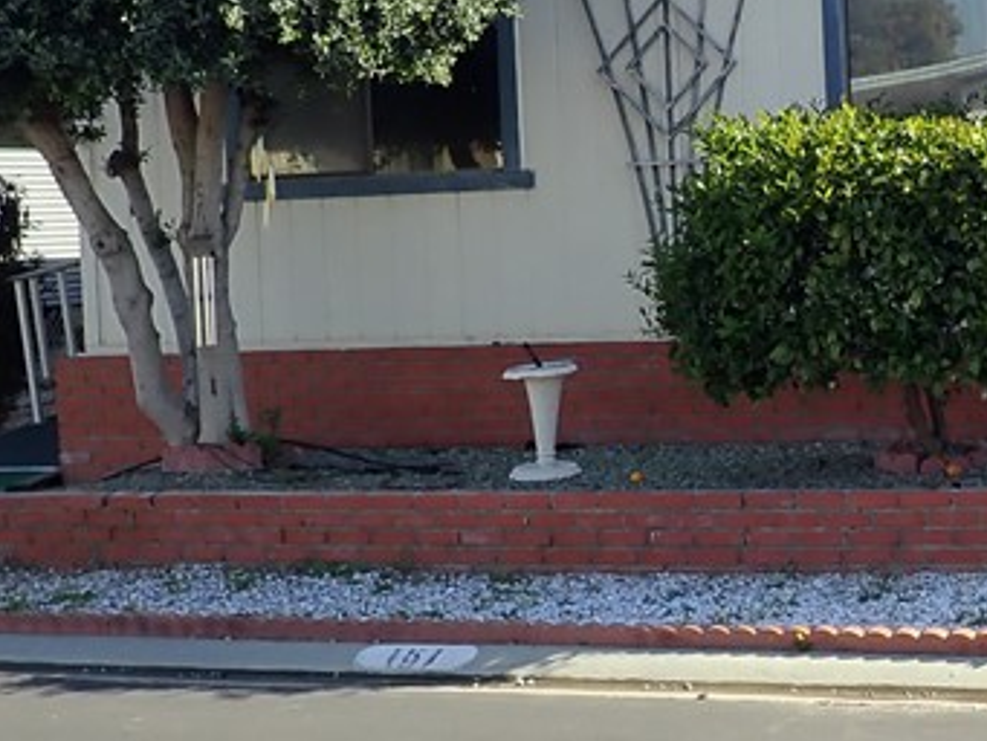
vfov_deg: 19.6
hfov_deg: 24.8
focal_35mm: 75
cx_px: 970
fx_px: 2139
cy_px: 255
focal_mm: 4.5
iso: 100
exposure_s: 1/640
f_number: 2.8
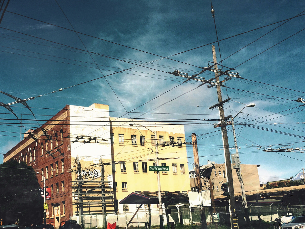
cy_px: 140
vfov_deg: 36.6
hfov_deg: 47.2
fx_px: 344
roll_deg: +4.7
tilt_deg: +13.7
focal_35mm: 39
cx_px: 105
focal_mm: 4.15
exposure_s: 1/4115
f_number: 2.2
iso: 32
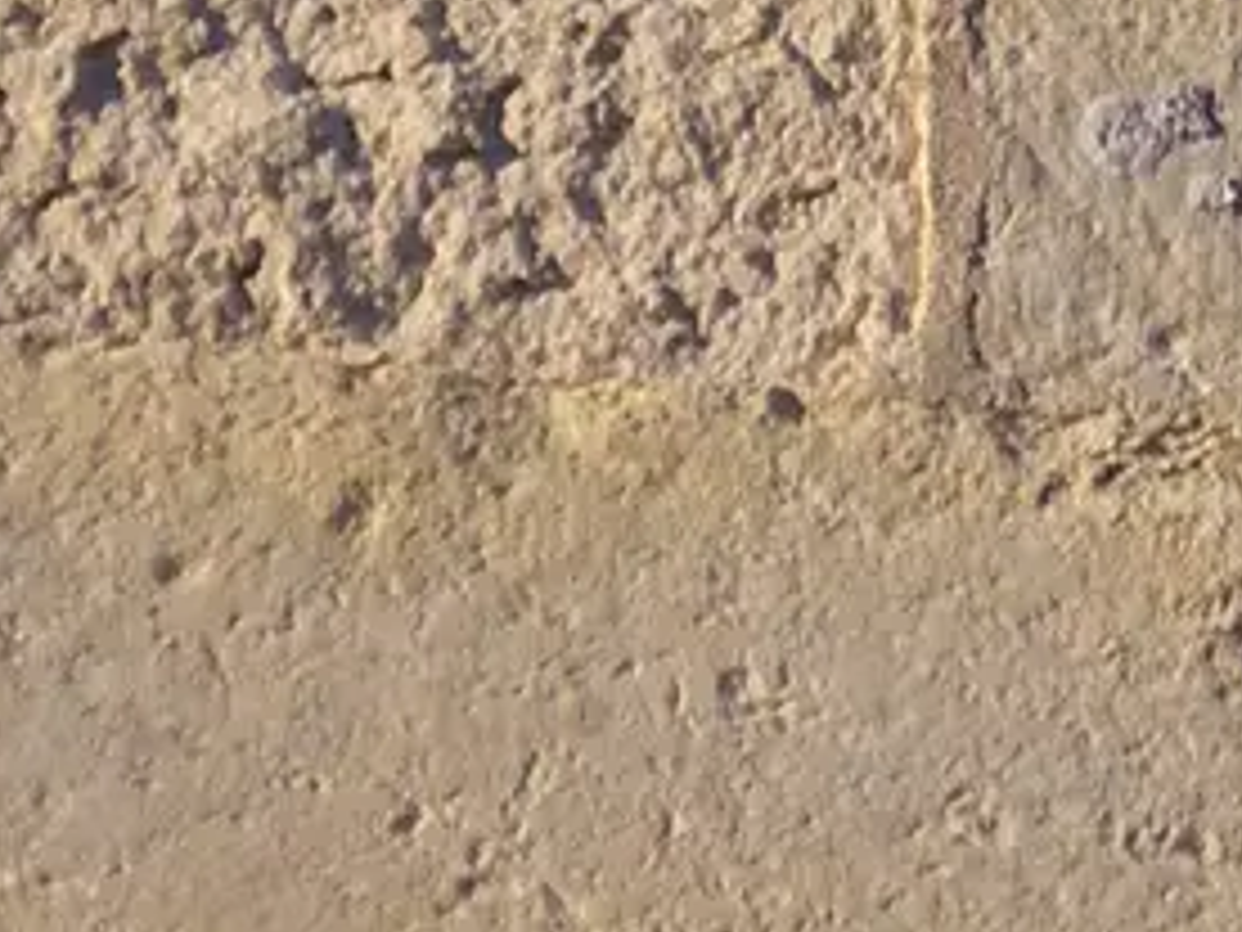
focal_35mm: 868
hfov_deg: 2.3
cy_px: -356
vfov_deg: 1.7
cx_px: 441
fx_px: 31143
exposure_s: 1/250
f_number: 4.6
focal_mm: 39
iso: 80
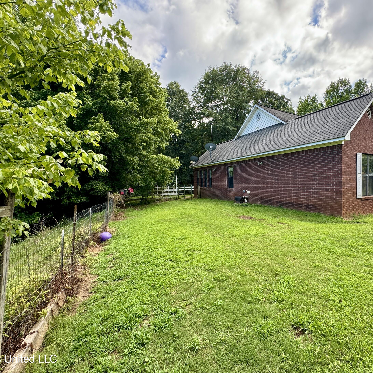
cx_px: 234
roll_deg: +0.8
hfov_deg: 82.3
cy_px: 184
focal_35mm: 17
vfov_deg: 84.0
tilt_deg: +0.9
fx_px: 207
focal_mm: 2.22
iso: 40
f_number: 2.2
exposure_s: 1/235
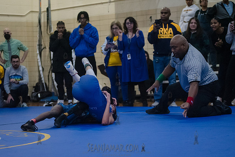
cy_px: 105
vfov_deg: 12.6
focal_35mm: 108
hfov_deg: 18.9
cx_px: 89
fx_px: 707
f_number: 3.2
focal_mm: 80
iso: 8000
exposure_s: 1/400
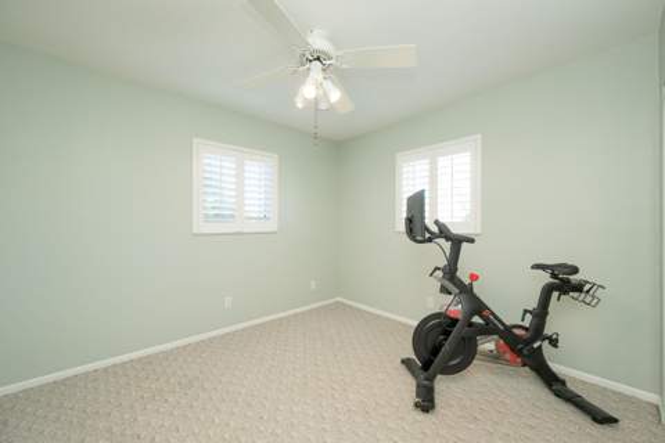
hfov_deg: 104.3
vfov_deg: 81.2
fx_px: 259
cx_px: 332
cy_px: 222
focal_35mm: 14
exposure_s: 1/50
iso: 1250
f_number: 8
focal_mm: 14
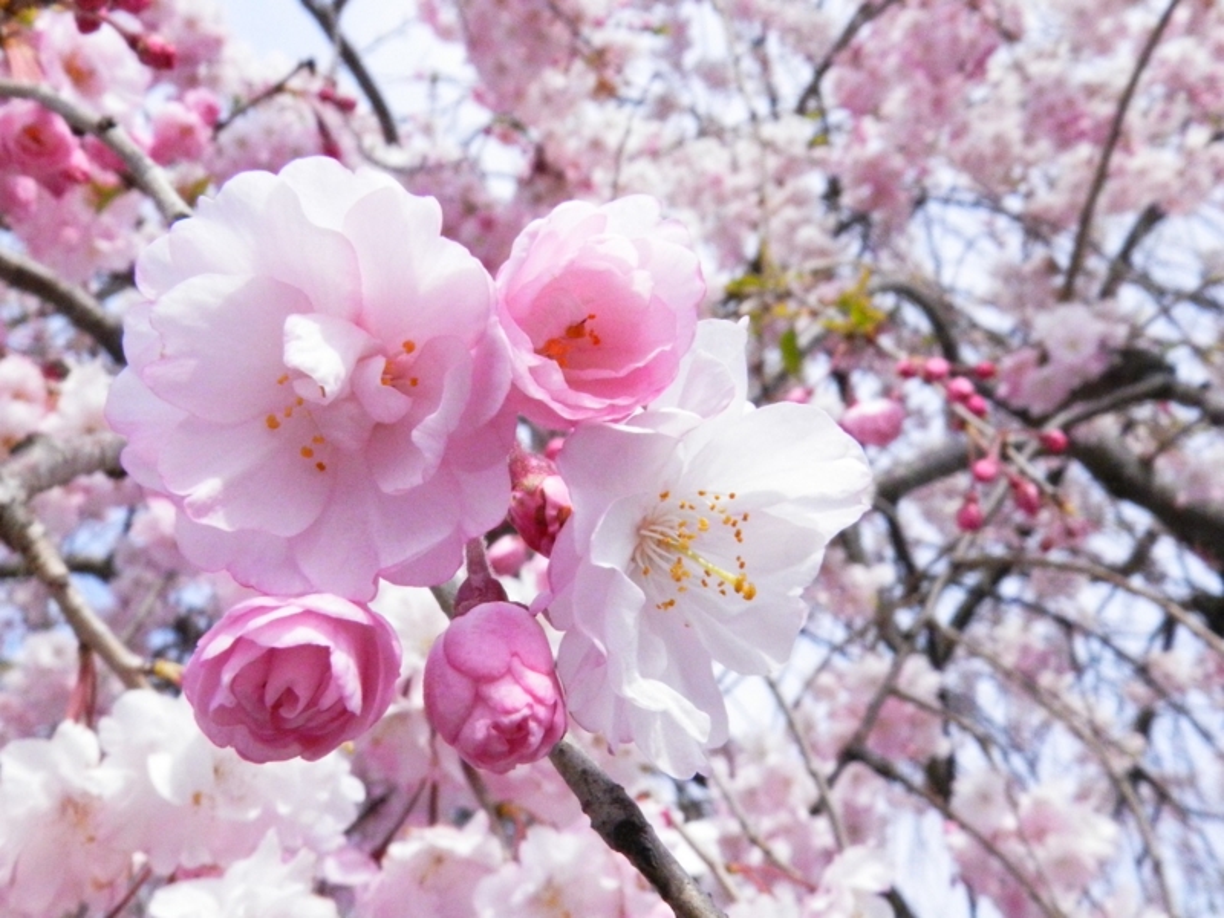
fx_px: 1344
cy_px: 459
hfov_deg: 49.0
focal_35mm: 38
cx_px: 612
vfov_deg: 37.7
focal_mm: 6.7
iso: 800
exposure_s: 1/1500
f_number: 7.1
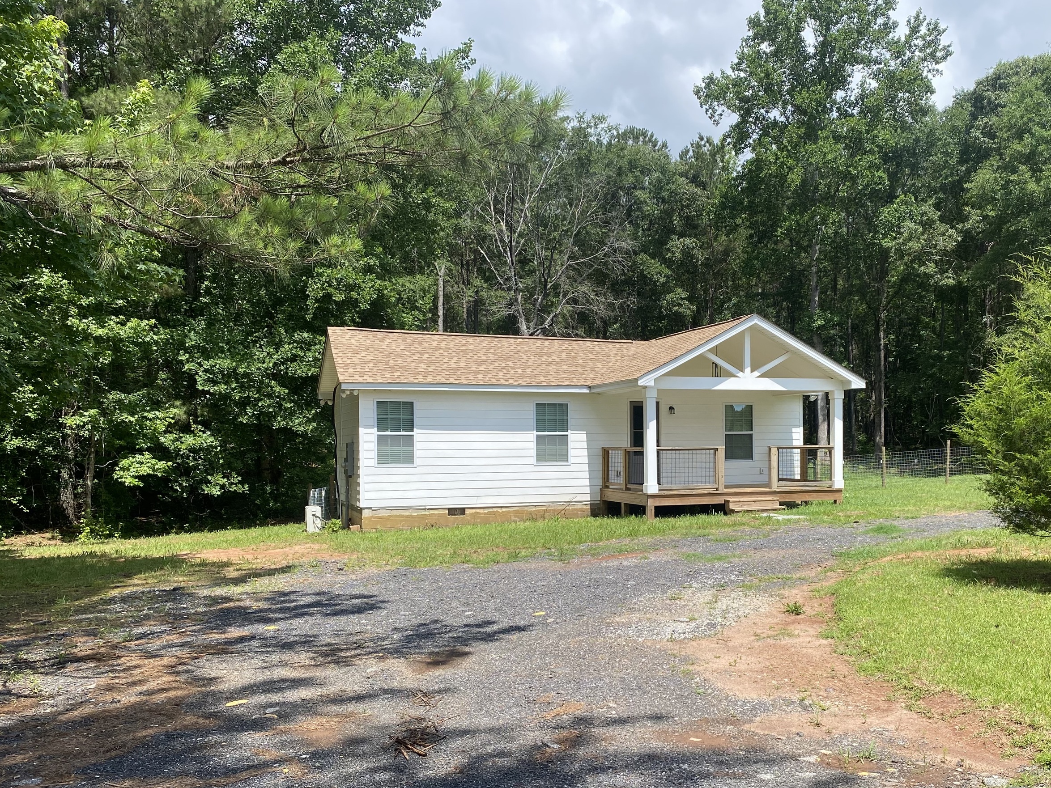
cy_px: 472
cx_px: 672
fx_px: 1032
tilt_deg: -0.4
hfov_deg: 53.2
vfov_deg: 41.6
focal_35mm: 34
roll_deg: -0.8
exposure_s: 1/1808
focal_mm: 4.25
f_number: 1.8
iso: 32
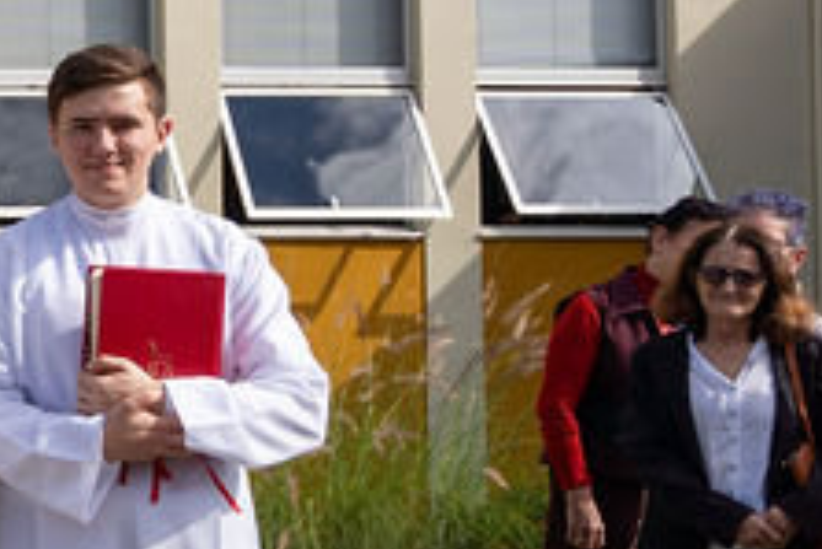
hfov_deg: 15.0
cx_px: -837
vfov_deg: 12.5
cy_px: 186
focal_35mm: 110
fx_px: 2513
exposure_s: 1/2500
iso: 100
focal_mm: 24
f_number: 2.8
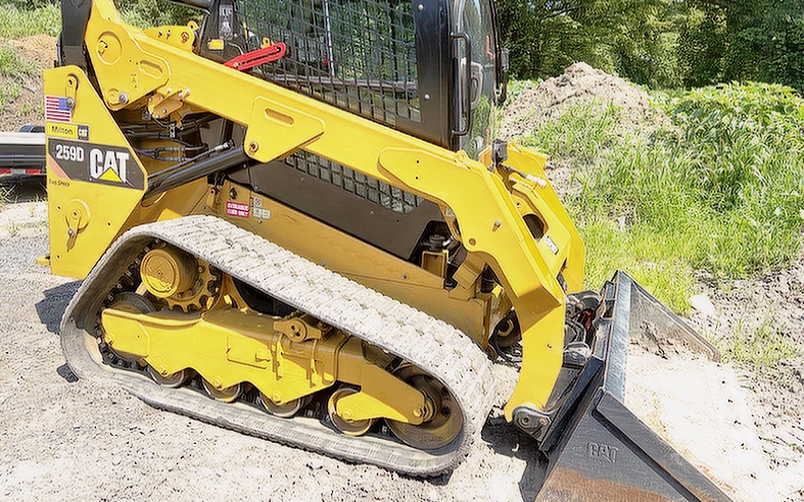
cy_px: 206
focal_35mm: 28
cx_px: 400
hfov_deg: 66.5
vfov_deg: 44.4
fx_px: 614
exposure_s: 1/1751
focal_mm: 5.96
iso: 50
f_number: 1.6
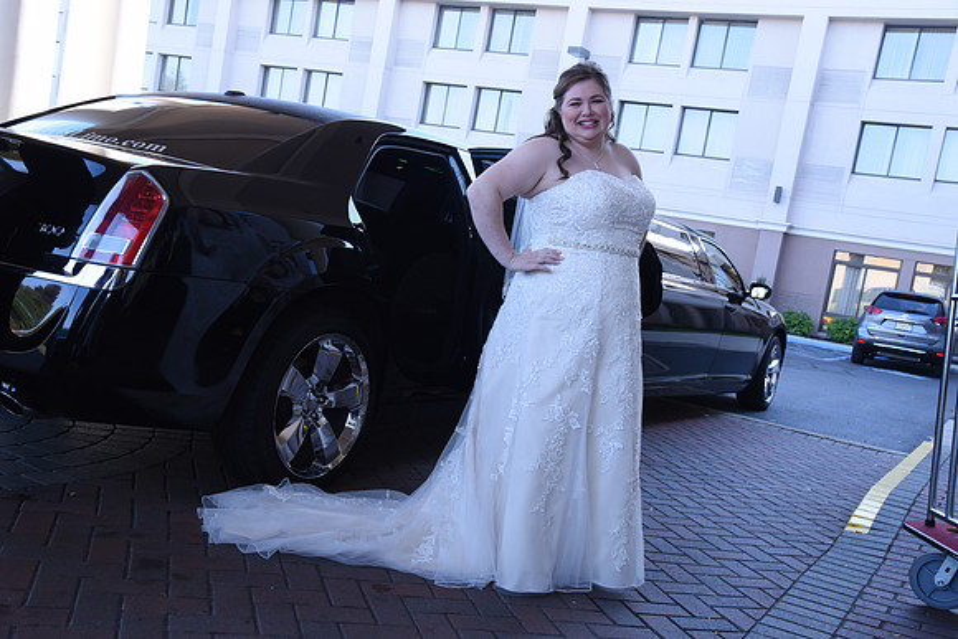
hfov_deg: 50.7
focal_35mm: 38
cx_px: 479
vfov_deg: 35.1
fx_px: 1011
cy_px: 320
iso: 1600
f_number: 9
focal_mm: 38
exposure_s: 1/200
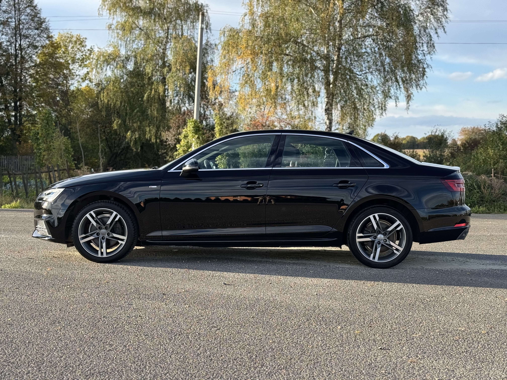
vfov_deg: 30.3
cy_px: 190
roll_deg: -0.6
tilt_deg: -3.4
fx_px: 703
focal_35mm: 48
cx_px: 254
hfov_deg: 39.7
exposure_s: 1/876
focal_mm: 6.76
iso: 64
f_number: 1.78
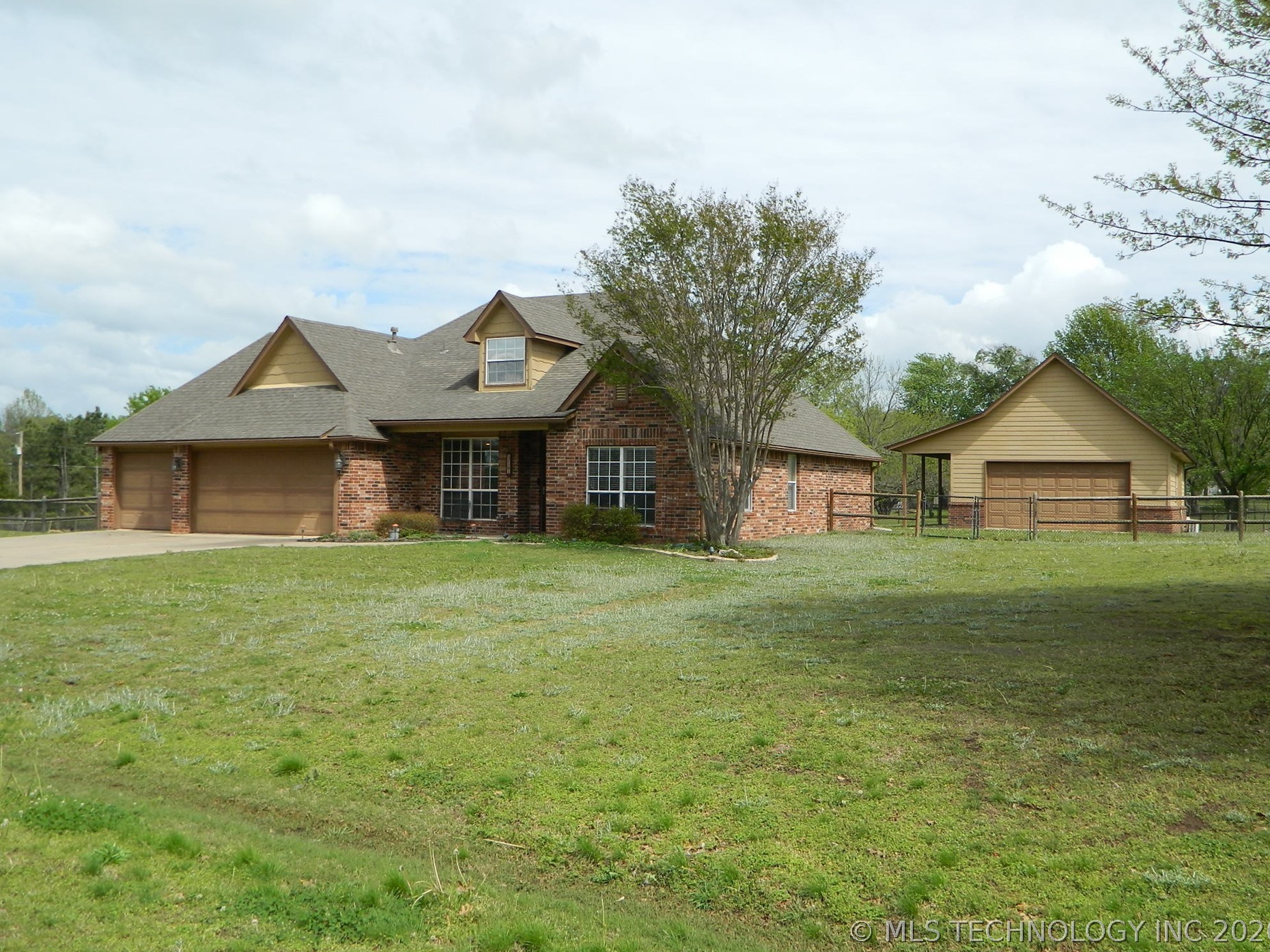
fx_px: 1174
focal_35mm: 32
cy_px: 463
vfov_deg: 44.2
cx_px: 634
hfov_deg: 56.8
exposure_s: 1/1000
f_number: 3.2
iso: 80
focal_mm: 5.6
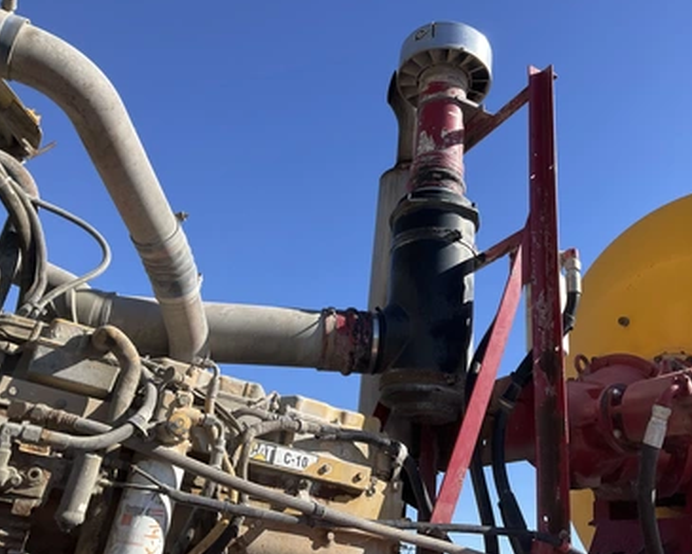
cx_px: 372
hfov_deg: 57.1
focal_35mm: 31
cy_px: 273
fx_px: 635
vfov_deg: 47.1
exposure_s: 1/1098
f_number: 1.8
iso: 25
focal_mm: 3
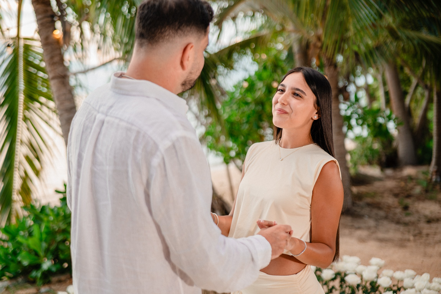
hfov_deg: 38.5
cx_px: 214
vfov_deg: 26.2
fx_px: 632
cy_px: 152
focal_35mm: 52
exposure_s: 1/400
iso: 1000
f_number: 2.2
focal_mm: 50
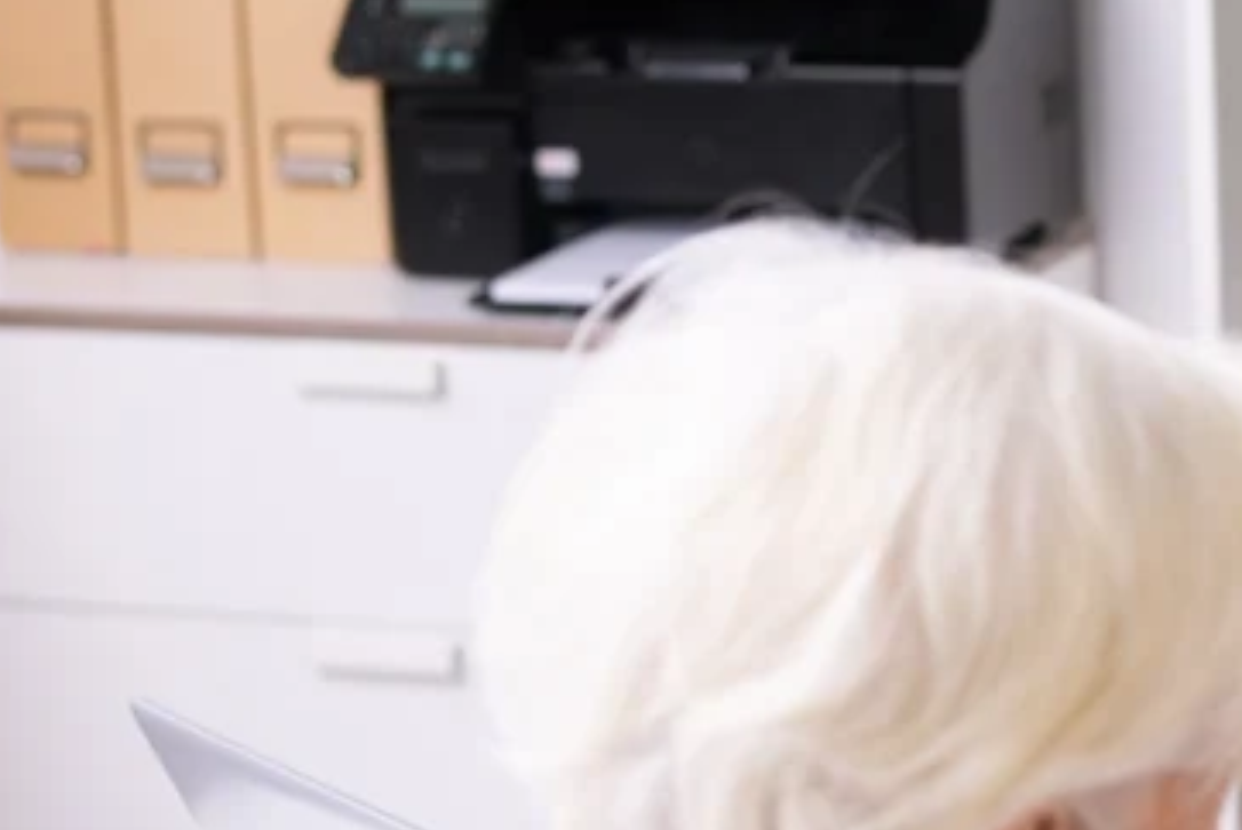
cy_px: 578
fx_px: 5662
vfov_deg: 8.4
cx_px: 1602
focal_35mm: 164
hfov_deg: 12.2
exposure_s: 1/100
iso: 100
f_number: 4
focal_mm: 58
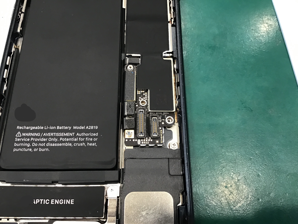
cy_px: 112
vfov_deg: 45.4
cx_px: 149
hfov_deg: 58.4
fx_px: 267
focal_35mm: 31
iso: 100
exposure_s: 1/30
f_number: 2.4
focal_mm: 3.3
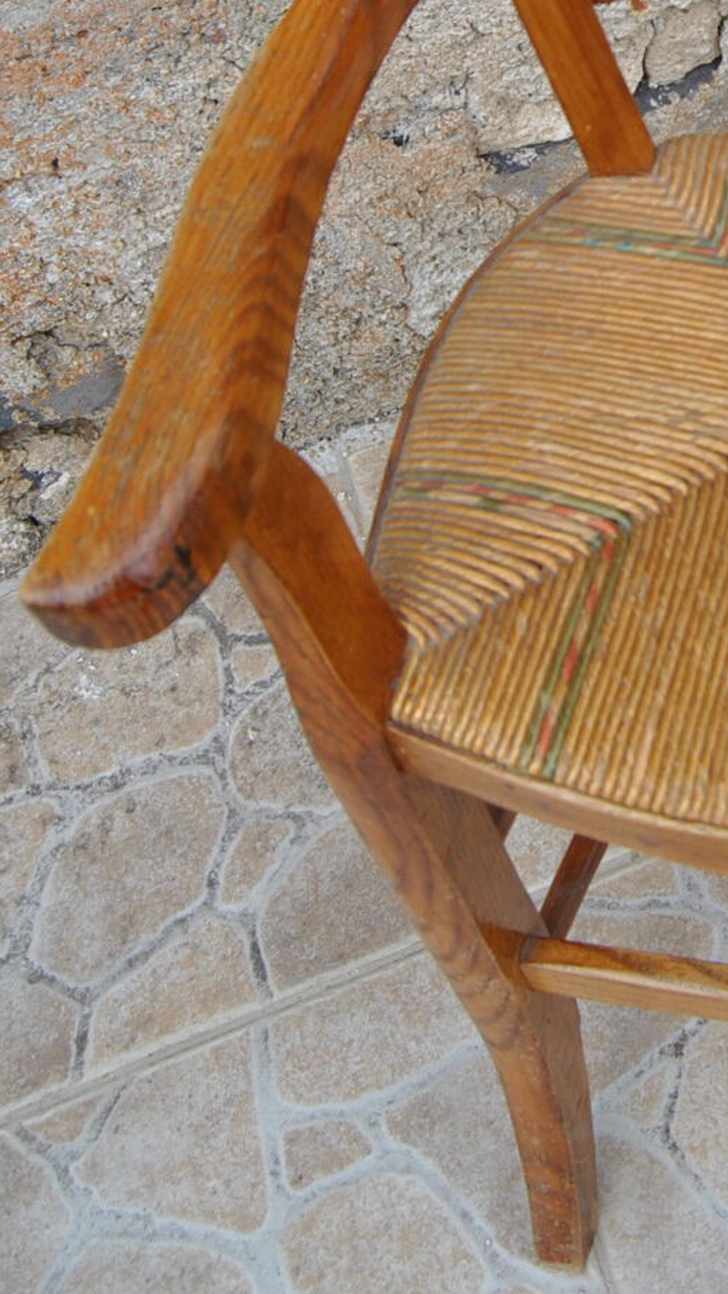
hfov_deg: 17.2
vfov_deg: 30.4
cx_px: 851
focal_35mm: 67
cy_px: 184
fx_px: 2300
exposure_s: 1/200
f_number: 6.3
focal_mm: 20
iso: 100
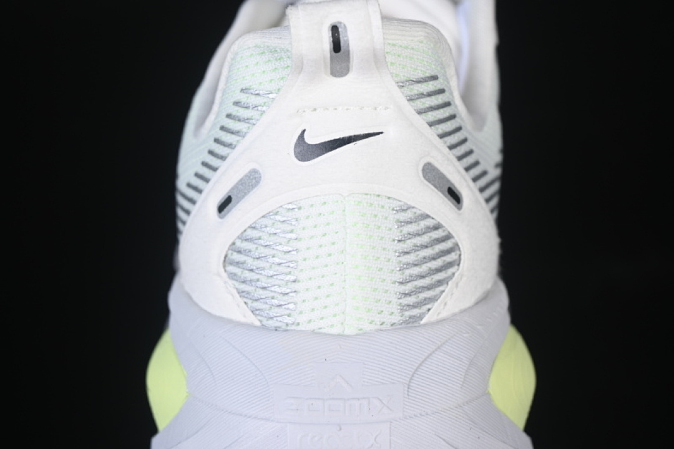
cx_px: 337
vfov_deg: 18.2
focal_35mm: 75
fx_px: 1404
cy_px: 224
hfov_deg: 27.0
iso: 160
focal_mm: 50
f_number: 7.1
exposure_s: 1/100
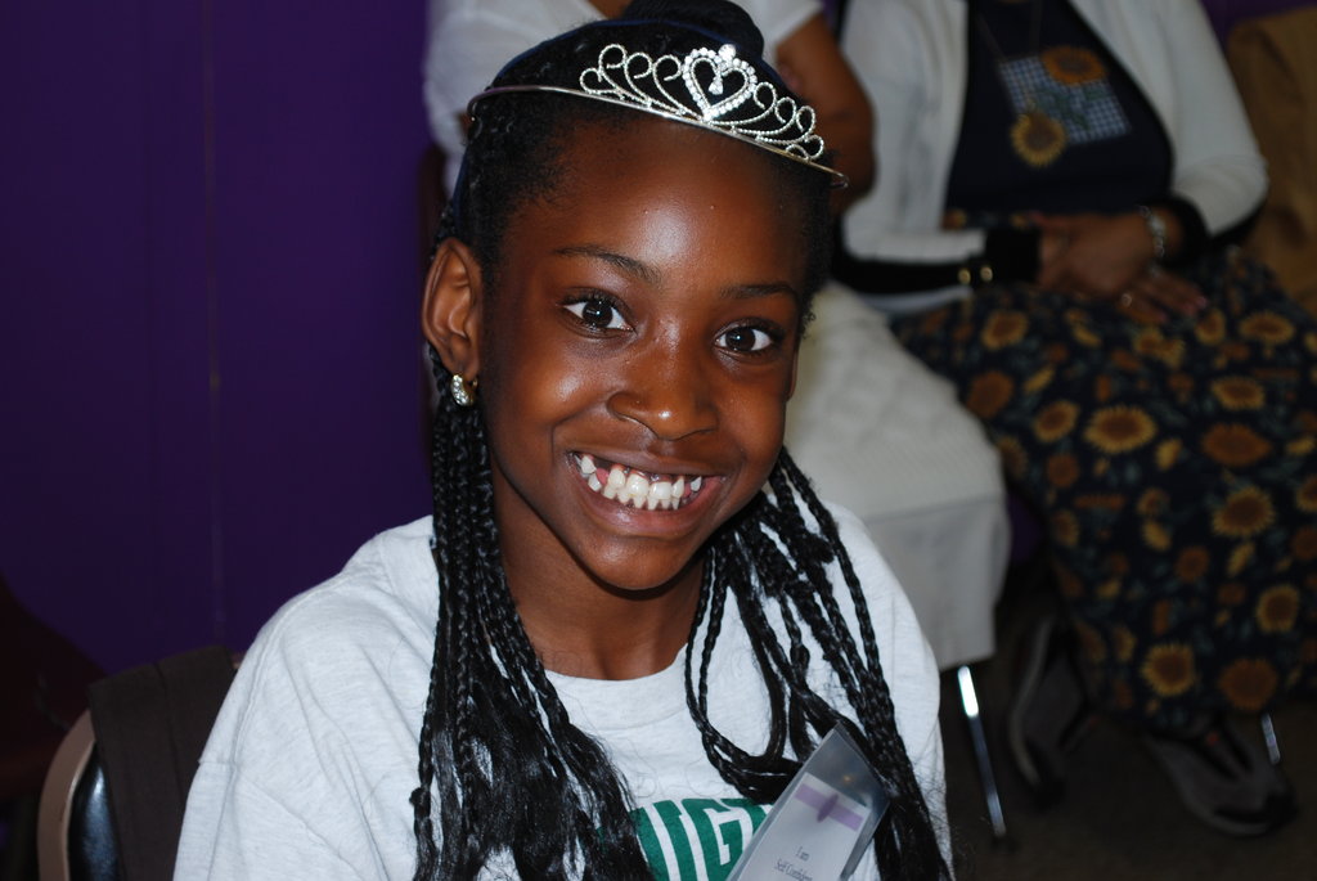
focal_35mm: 78
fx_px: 2856
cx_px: 658
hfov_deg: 26.0
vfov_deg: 17.5
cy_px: 440
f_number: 5.6
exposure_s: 1/60
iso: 200
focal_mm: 52
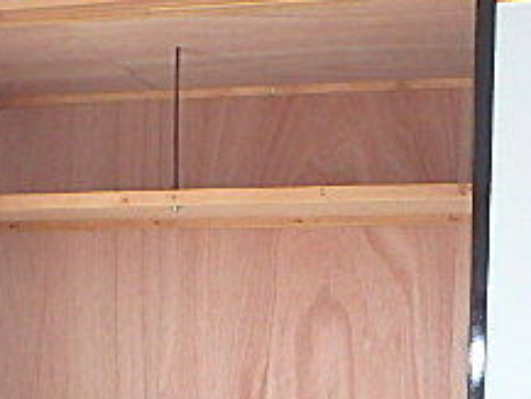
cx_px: 299
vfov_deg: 21.8
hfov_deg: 31.1
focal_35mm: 62
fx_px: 952
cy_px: 492
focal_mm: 3.7
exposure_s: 1/30
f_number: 3.5
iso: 400
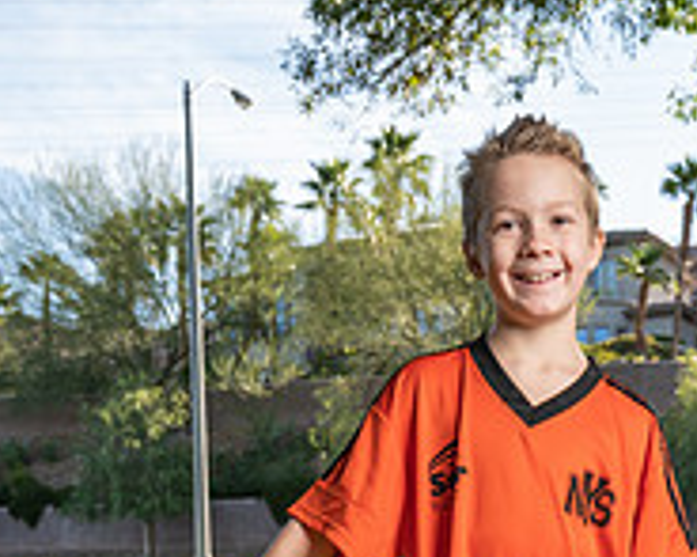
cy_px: 739
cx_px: 561
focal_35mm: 70
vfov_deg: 19.9
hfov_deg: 26.6
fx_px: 1443
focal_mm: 30.5
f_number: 5.6
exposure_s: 1/160
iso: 100
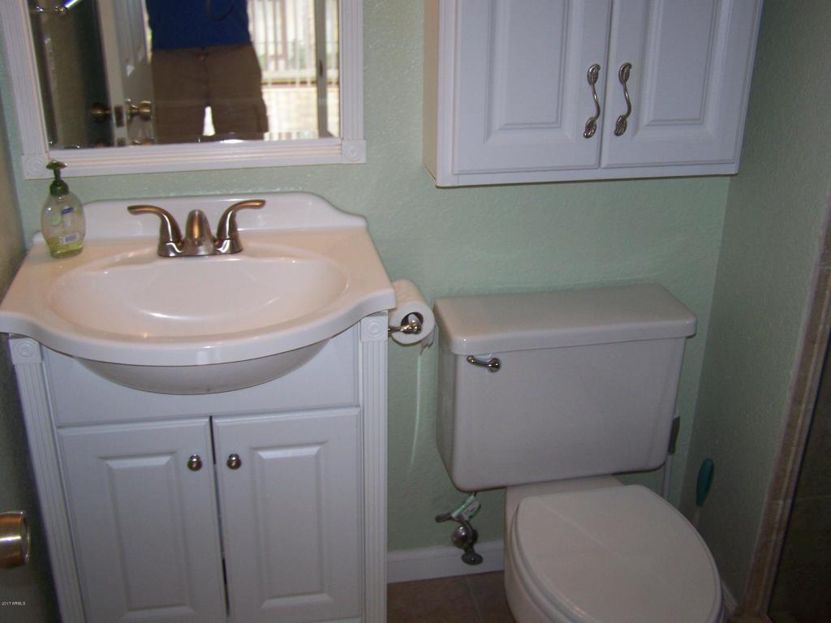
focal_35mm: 38
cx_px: 416
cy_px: 312
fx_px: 912
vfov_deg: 37.7
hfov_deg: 49.0
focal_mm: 6.3
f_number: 2.8
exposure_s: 1/60
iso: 80
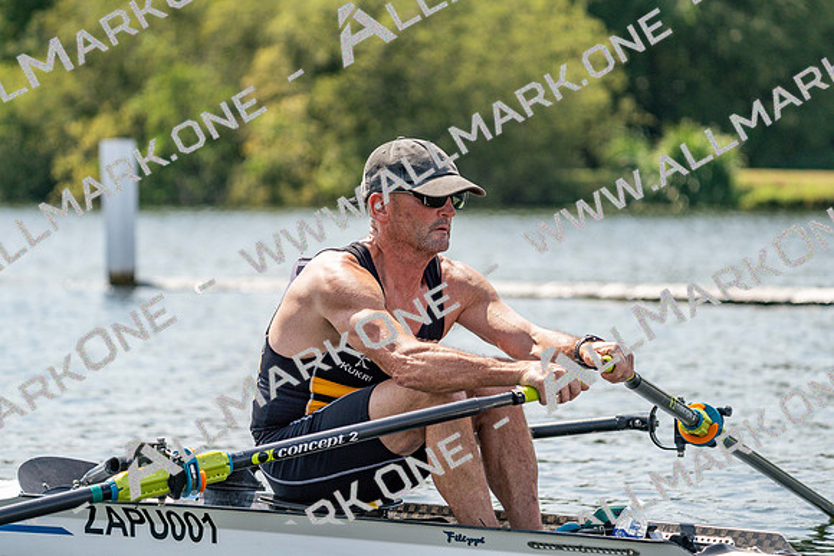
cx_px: 417
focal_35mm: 200
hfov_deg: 10.3
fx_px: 4634
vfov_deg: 6.9
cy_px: 278
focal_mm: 200
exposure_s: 1/1600
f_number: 5.6
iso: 250
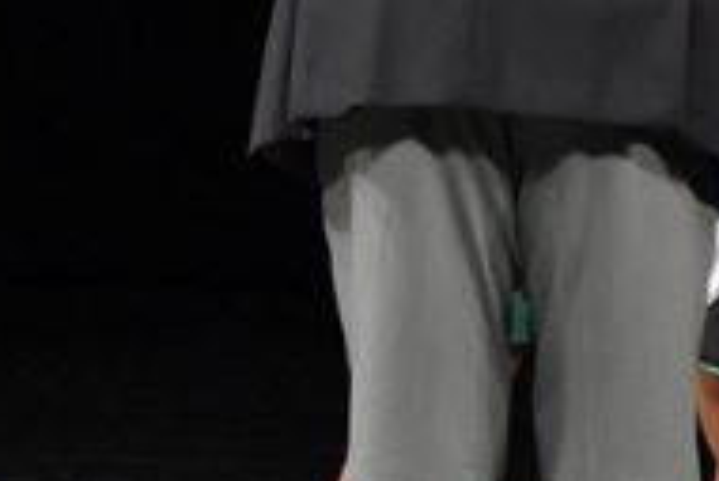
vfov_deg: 1.1
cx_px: -524
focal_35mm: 1224
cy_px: -307
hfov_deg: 1.7
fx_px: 24464
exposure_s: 1/400
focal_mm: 200
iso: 3200
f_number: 5.6
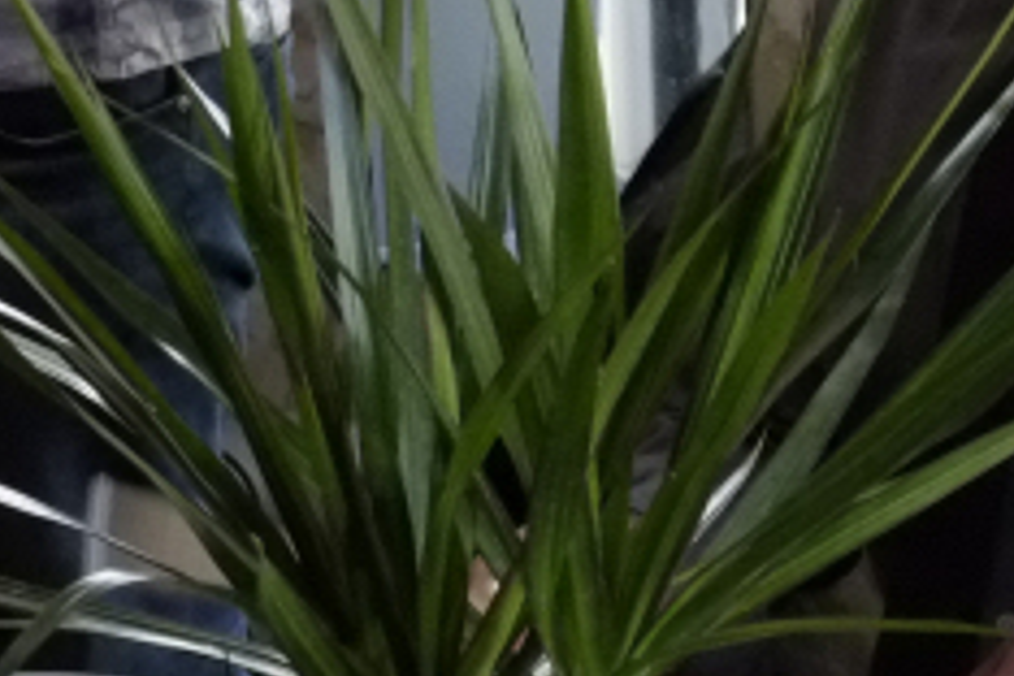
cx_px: -659
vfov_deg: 5.6
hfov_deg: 8.2
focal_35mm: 245
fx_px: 6900
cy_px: -180
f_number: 6.4
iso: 6400
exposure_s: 1/125
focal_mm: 37.4
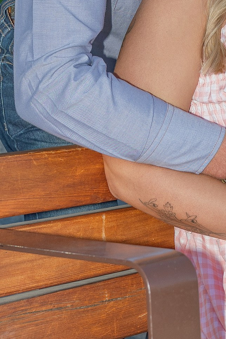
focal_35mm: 148
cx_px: 327
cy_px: -63
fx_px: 1394
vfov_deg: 13.5
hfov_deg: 9.1
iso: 125
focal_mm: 35
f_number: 3.5
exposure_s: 1/1000
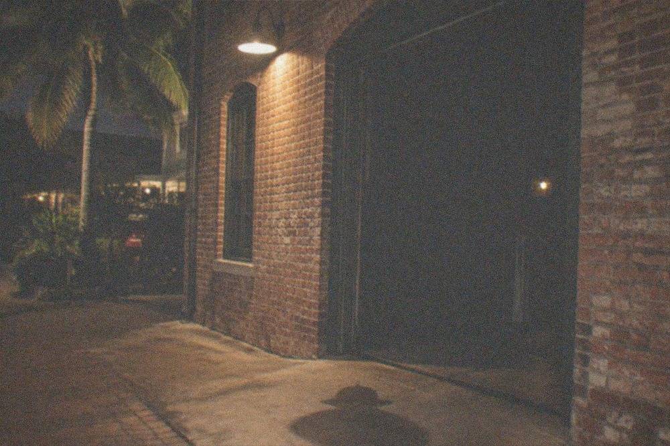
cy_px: 223
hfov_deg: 54.5
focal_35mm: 35
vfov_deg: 37.8
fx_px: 651
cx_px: 335
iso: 3200
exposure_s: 1/60
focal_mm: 35
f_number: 4.5
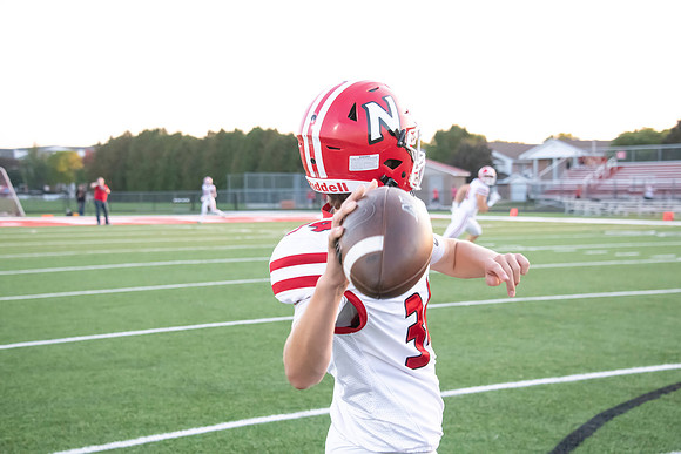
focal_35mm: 62
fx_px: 1173
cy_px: 227
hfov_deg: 32.4
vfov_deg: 21.9
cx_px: 340
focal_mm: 62
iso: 4000
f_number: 5.6
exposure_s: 1/1000
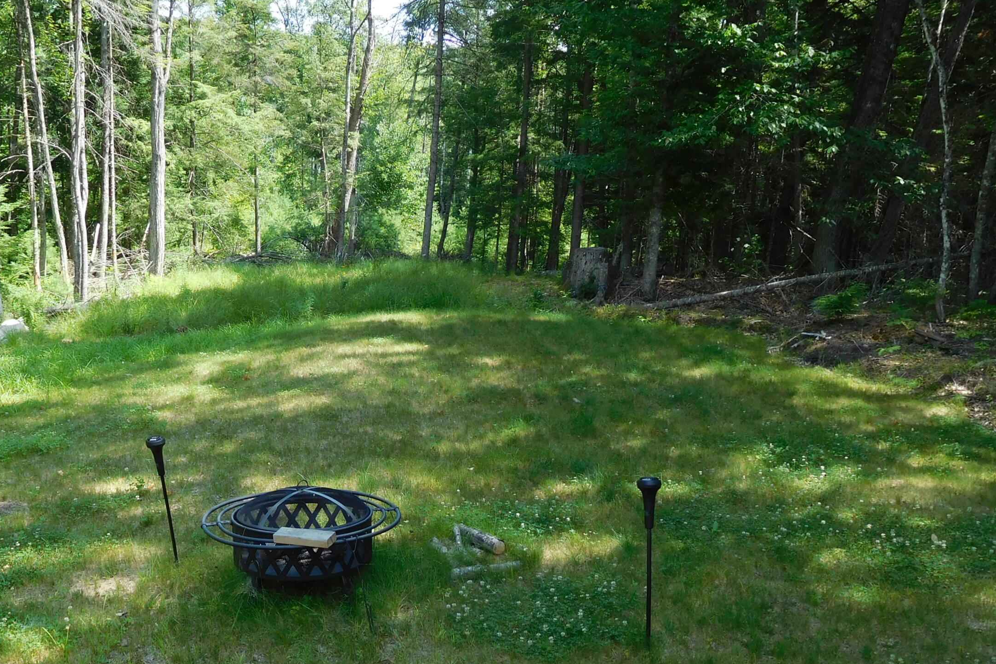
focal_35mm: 36
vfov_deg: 36.7
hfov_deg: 52.8
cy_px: 413
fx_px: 996
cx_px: 407
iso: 125
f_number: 3.4
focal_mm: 4.5
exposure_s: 1/250
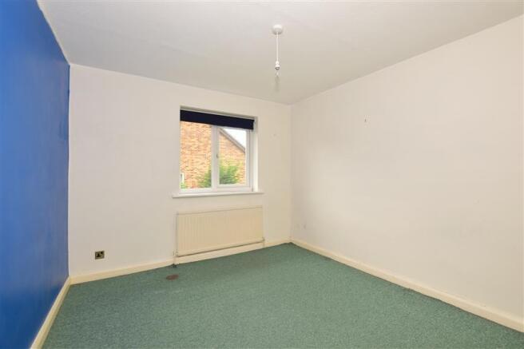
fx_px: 218
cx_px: 262
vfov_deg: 77.3
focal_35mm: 15
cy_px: 174
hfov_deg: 100.4
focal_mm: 10
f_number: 7.1
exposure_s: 1/60
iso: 200
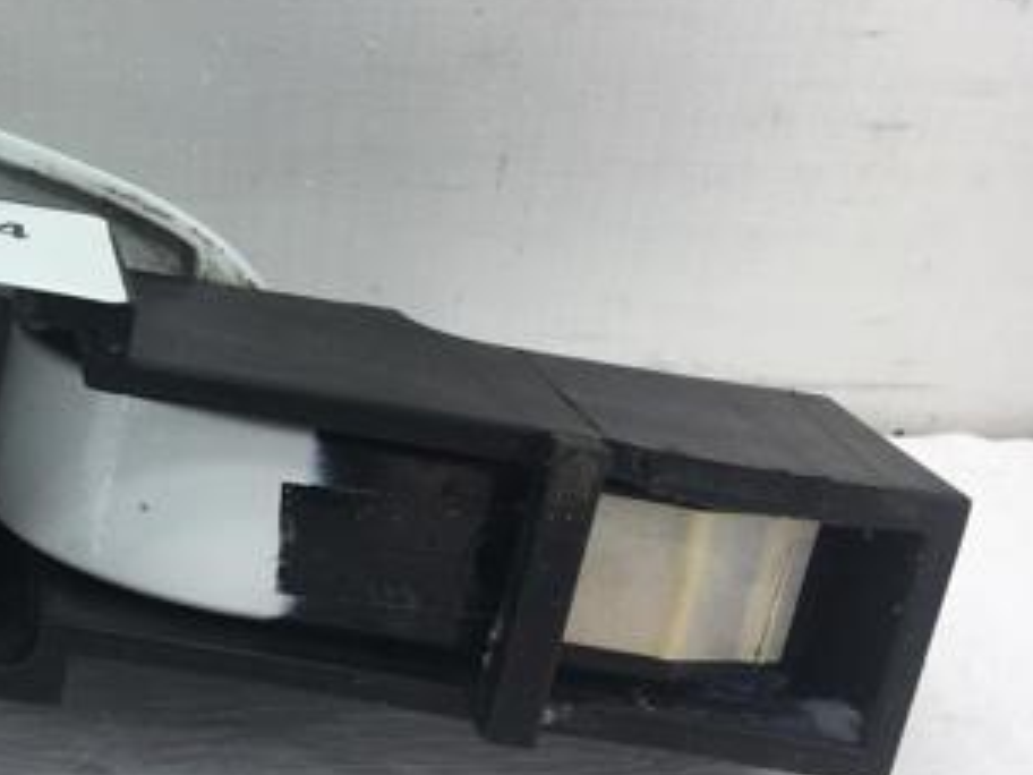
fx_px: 1820
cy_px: 303
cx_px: -20
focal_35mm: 61
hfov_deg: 29.4
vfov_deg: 24.0
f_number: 2.2
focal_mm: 4.15
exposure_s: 1/125
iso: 25
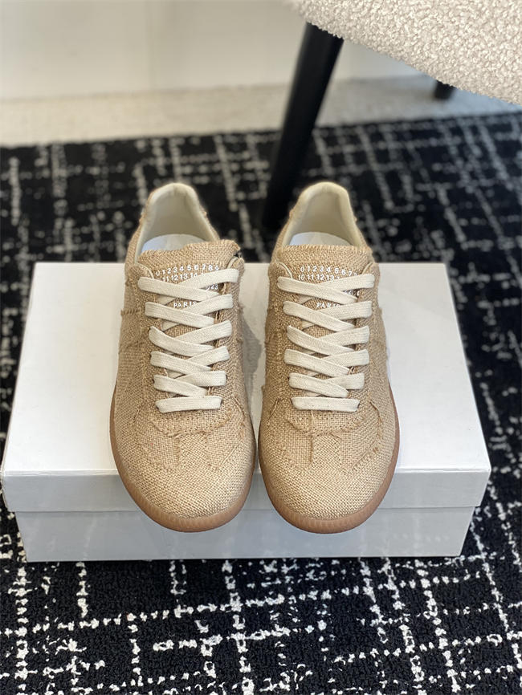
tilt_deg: -46.8
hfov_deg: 28.0
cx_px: 261
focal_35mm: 52
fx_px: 1045
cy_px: 348
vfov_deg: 36.8
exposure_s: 1/122
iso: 50
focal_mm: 6
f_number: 2
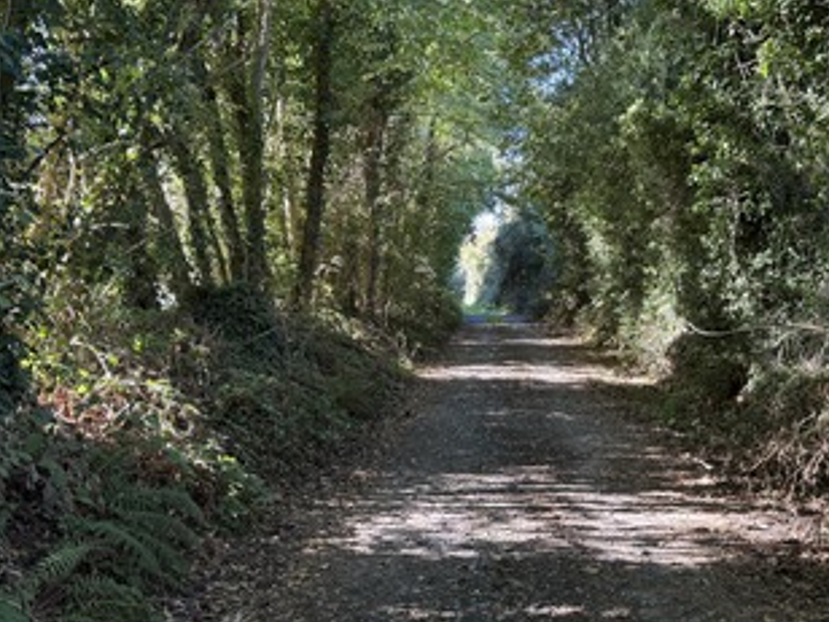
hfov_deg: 47.6
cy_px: 287
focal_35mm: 39
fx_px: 934
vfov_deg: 36.8
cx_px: 487
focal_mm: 6.76
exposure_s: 1/121
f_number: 1.78
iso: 160
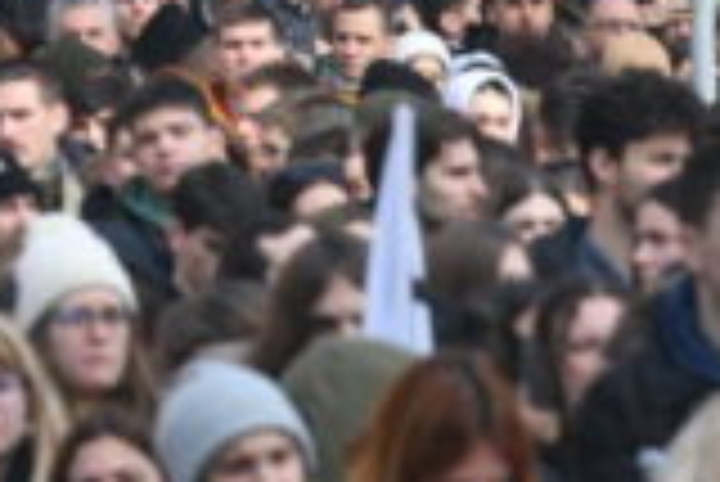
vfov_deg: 1.1
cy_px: -583
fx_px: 25583
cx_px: -747
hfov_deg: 1.6
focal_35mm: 1278
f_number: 9
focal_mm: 200
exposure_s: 1/800
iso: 1000
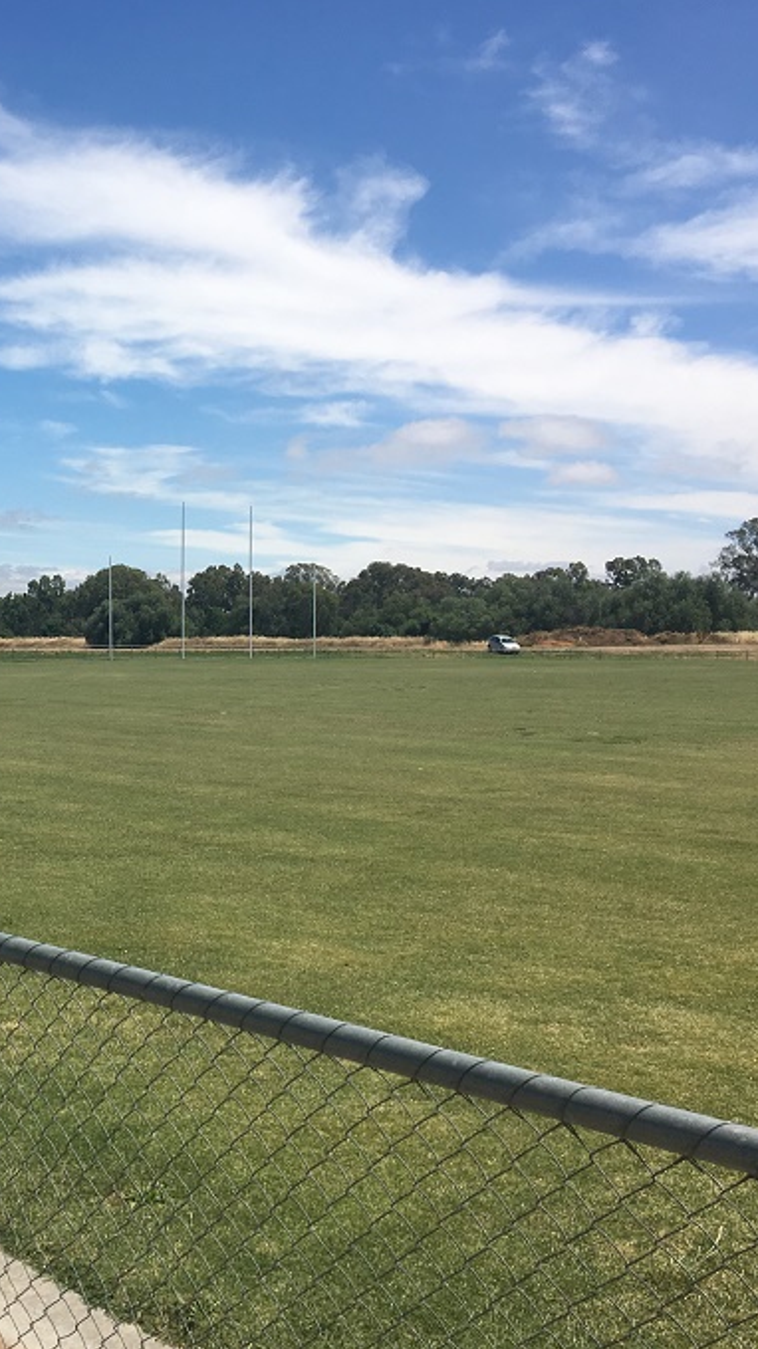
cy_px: 667
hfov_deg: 26.7
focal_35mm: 43
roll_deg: +0.2
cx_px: 63
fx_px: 1538
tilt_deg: -0.7
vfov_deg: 47.4
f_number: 2.2
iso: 25
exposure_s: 1/3205
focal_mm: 4.15
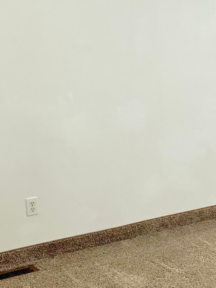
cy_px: 128
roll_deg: +0.7
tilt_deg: -8.9
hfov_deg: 18.2
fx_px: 616
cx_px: 299
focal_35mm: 74
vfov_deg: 26.3
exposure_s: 1/397
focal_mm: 5.7
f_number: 1.5
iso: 50
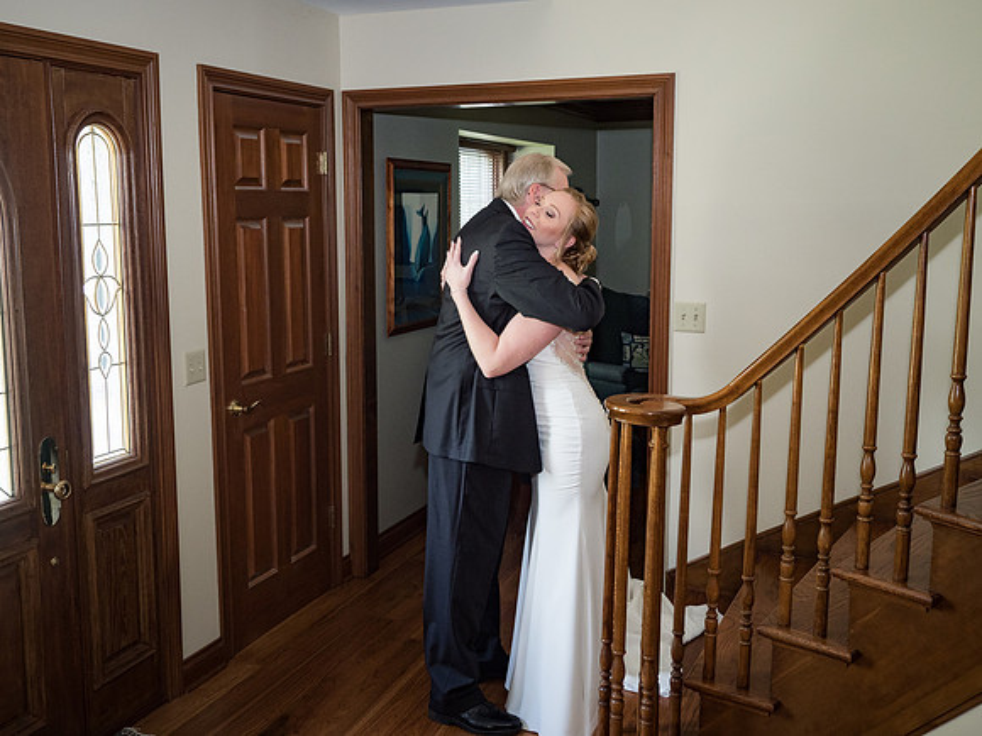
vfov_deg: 41.2
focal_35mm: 35
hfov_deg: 53.2
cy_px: 339
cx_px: 452
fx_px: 980
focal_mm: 16
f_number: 2.8
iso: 800
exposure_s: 1/80
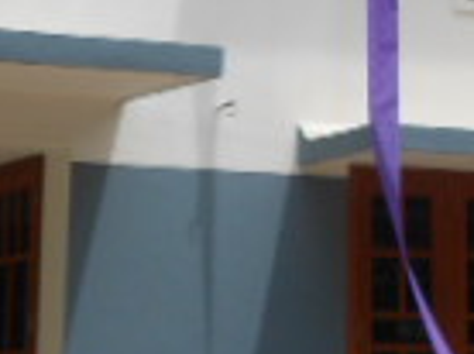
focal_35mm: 172
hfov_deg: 11.4
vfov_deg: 8.2
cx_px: 436
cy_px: -347
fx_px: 2351
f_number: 3.9
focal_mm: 6.9
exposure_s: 1/640
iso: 80
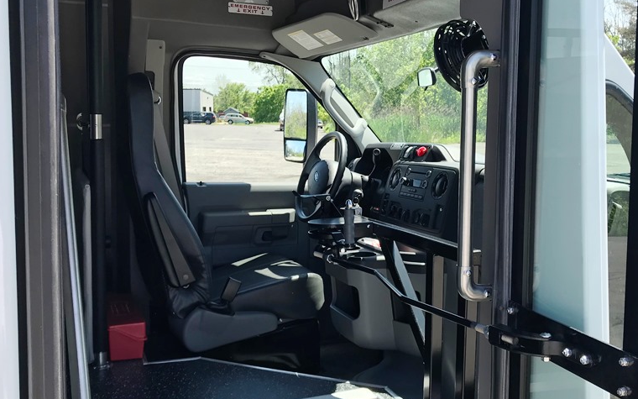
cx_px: 379
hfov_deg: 49.0
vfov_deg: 32.0
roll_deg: +0.6
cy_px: 197
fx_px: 696
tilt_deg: -4.7
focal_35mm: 40
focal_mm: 3.99
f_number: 1.8
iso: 20
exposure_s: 1/553
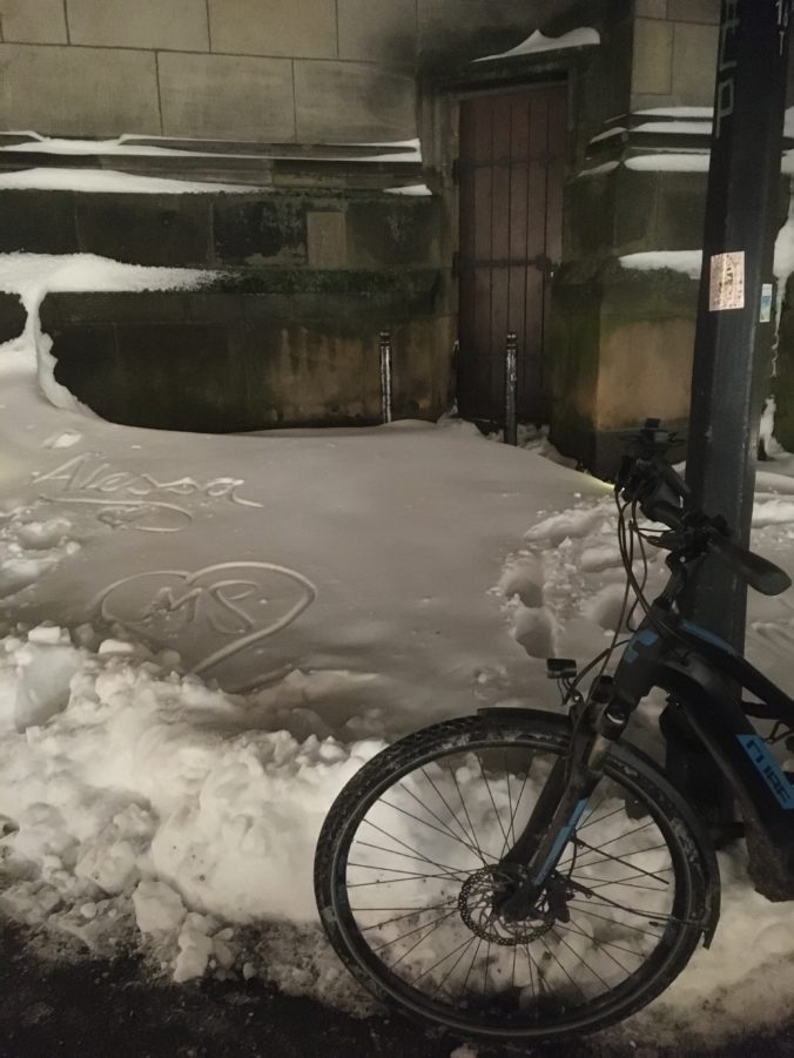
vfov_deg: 61.7
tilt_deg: -15.3
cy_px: 529
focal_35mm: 29
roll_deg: +2.8
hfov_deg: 48.2
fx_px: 887
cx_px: 397
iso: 1000
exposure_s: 1/17
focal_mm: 4.15
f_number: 2.2
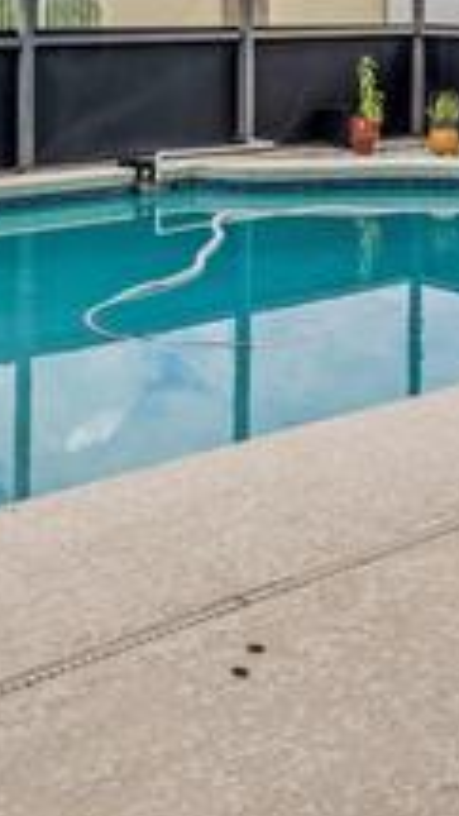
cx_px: -30
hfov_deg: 20.0
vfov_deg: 33.1
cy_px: -4
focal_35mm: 58
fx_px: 1249
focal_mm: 11
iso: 250
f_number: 9
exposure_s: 1/4000
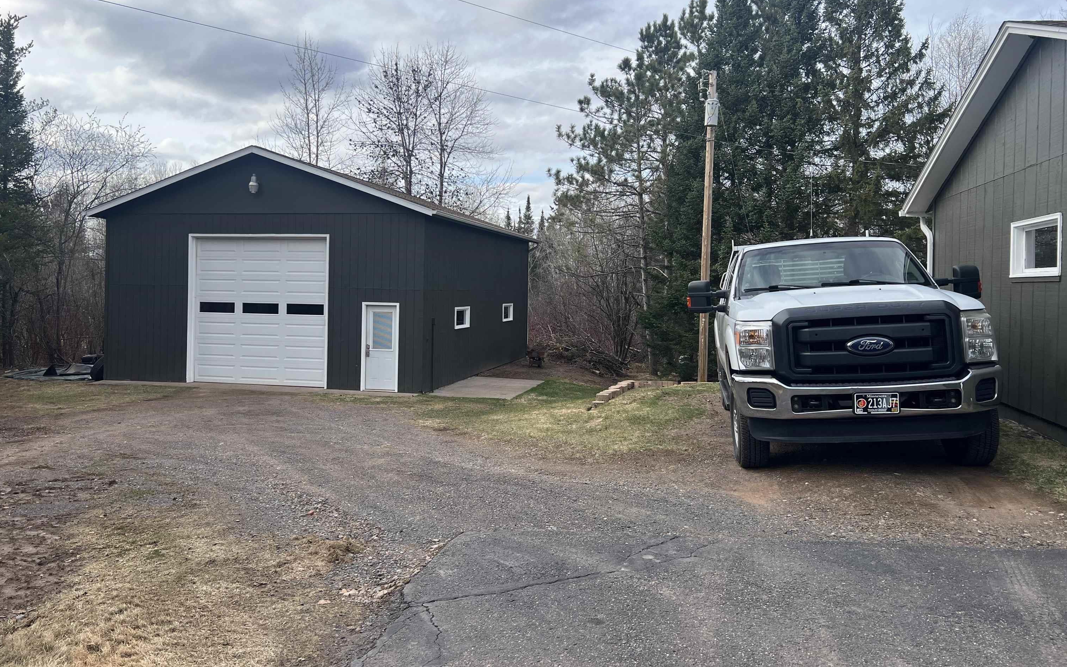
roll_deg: -0.7
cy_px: 284
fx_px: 814
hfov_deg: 66.5
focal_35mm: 28
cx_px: 533
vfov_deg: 44.4
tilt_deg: +0.3
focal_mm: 5.7
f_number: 1.5
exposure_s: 1/2123
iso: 50
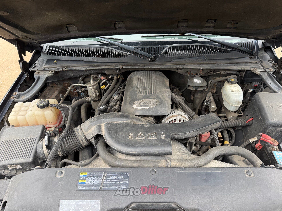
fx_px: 196
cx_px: 141
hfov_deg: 71.6
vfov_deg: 56.8
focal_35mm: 24
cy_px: 106
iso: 80
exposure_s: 1/353
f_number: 1.78
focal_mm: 6.76
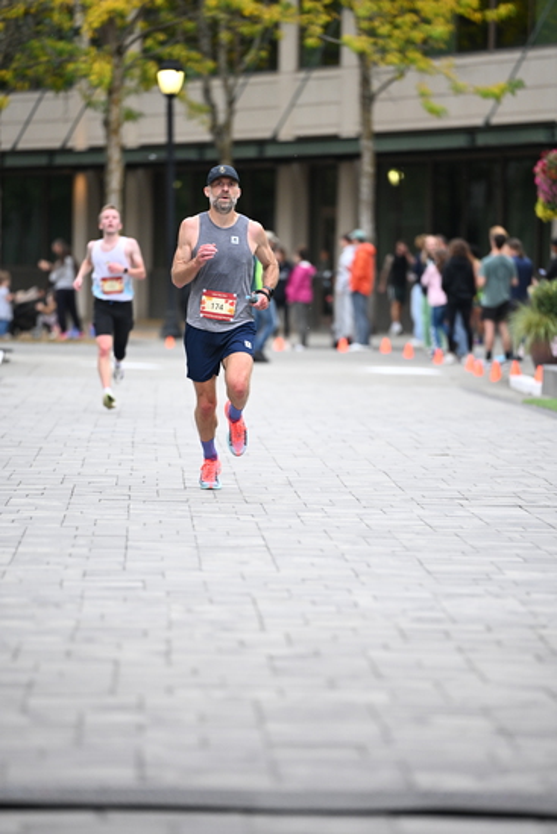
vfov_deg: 10.3
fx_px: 4638
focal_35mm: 200
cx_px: 278
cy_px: 417
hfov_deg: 6.9
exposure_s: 1/1250
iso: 1600
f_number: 2.8
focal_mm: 200
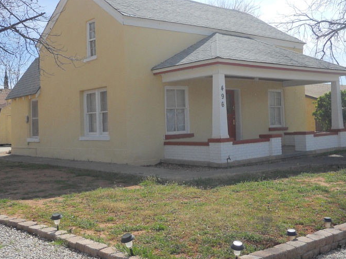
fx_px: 430
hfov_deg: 43.8
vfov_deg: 33.4
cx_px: 193
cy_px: 92
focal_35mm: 43
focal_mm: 5
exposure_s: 1/400
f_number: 5.4
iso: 80
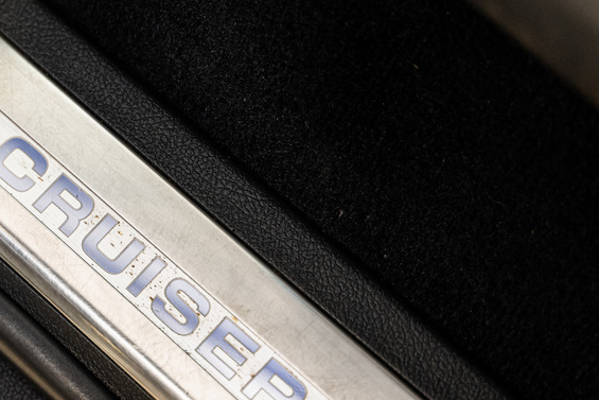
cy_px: 237
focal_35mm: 105
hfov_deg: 19.2
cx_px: 112
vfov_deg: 13.0
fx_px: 1747
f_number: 2.8
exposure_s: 1/200
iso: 1600
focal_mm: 58
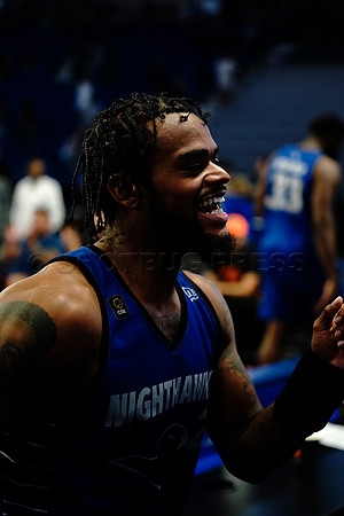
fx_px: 1003
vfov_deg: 28.8
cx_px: 172
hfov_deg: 19.5
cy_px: 258
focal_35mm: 70
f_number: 2.8
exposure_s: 1/1600
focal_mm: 70
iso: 5000
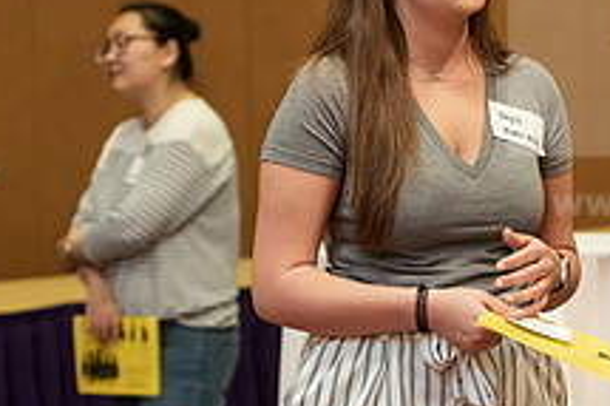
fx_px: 3200
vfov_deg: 7.3
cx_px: 423
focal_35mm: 189
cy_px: 263
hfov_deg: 10.9
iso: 1600
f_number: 3.5
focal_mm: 70
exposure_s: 1/200
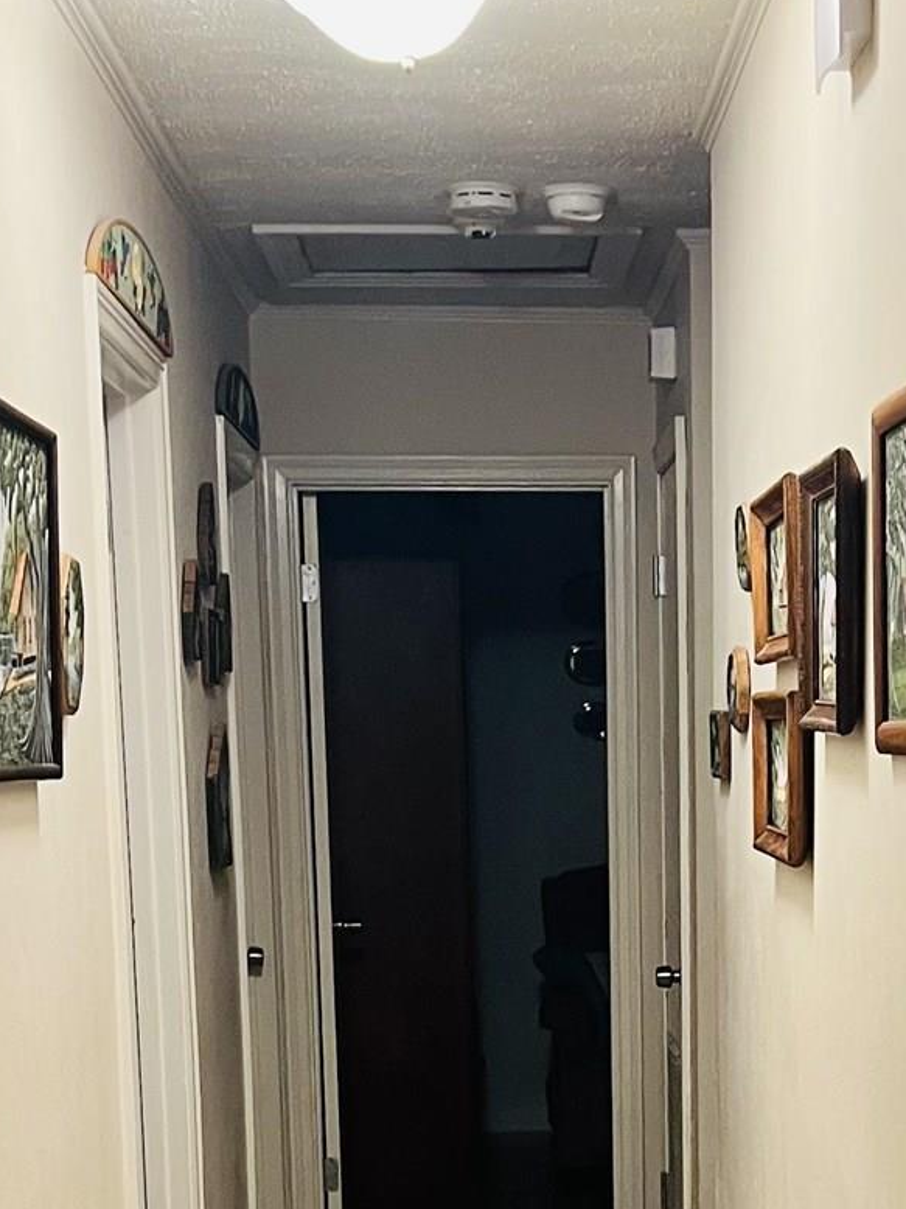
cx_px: 682
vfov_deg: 24.5
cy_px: 1134
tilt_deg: -6.7
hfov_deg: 19.0
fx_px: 2689
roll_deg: +0.6
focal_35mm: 77
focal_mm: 5.7
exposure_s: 1/60
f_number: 1.5
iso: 200
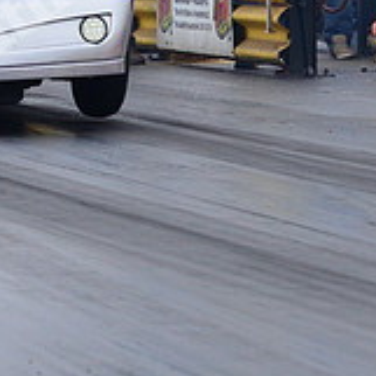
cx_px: 107
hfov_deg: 3.8
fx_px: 5628
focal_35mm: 458
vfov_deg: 3.8
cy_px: -28
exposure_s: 1/1000
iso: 1000
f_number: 8
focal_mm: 100
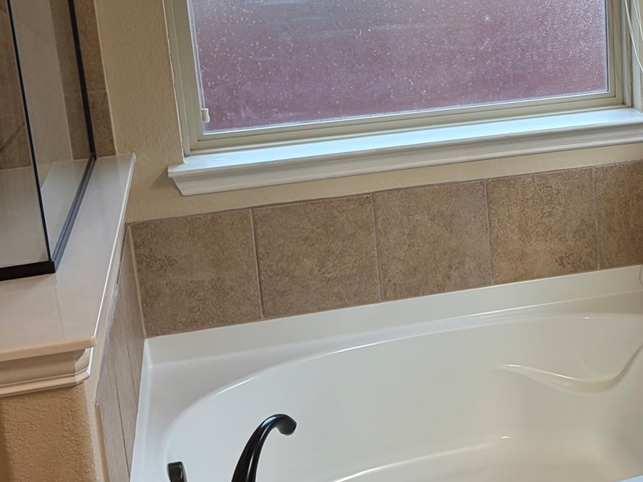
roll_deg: +3.5
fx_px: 1207
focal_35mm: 65
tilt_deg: -12.5
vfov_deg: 22.4
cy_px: 144
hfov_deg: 29.0
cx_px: 531
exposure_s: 1/60
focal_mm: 5.96
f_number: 1.6
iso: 100
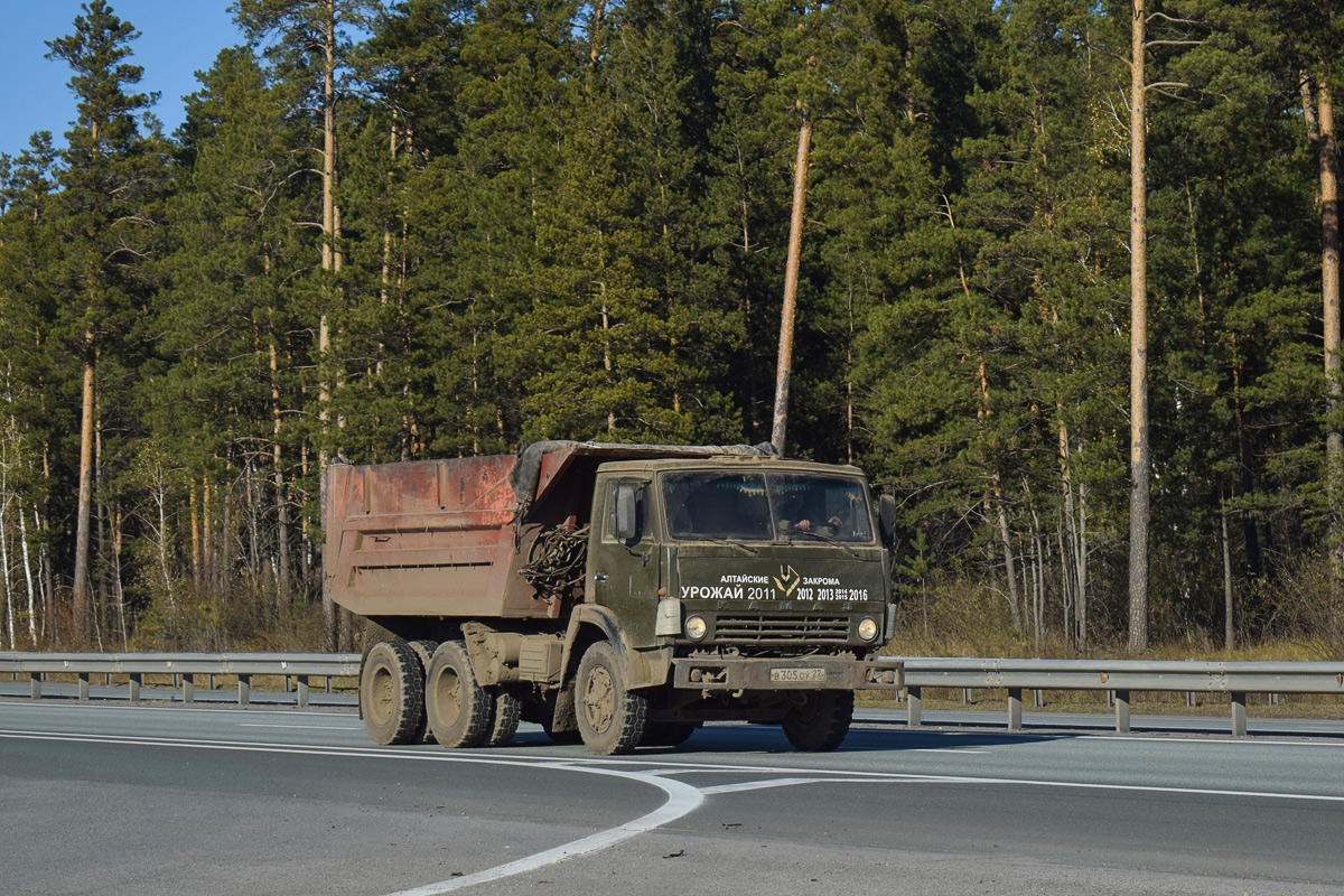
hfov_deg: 24.6
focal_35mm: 82
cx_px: 672
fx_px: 3080
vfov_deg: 16.6
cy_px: 448
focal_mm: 55
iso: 200
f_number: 7.1
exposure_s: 1/1600
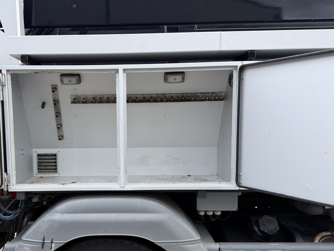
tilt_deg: -5.2
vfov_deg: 40.5
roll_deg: +0.0
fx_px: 338
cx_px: 122
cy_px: 153
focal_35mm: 35
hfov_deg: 52.0
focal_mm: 6.76
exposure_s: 1/1018
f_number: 1.78
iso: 80
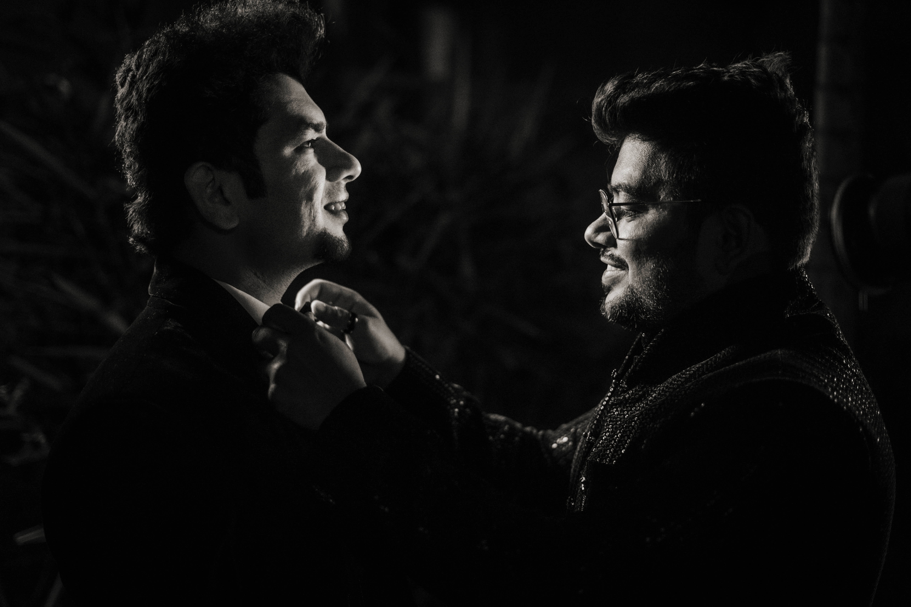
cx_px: 456
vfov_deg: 27.0
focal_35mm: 50
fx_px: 1265
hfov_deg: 39.6
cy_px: 304
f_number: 1.8
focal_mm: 50
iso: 1600
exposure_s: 1/320
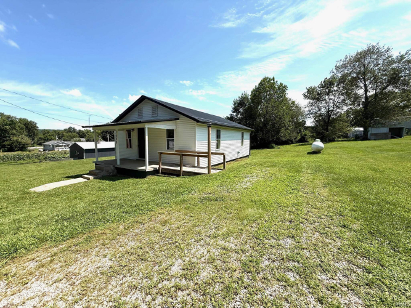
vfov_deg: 85.7
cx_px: 206
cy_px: 154
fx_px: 166
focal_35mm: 14
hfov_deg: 102.1
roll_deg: -0.4
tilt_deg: -5.1
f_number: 2.2
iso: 50
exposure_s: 1/1698
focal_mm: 2.22
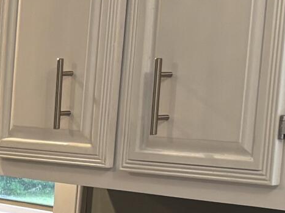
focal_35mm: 167
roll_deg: +0.5
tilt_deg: -11.7
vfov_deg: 8.7
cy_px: 317
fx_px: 1375
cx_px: -543
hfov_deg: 9.5
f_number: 1.6
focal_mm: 5.96
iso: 100
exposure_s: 1/60
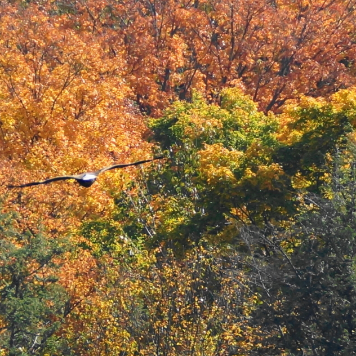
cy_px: 179
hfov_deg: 4.3
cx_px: 93
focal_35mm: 403
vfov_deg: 4.3
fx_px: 4689
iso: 320
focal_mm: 200
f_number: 6.3
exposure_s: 1/320
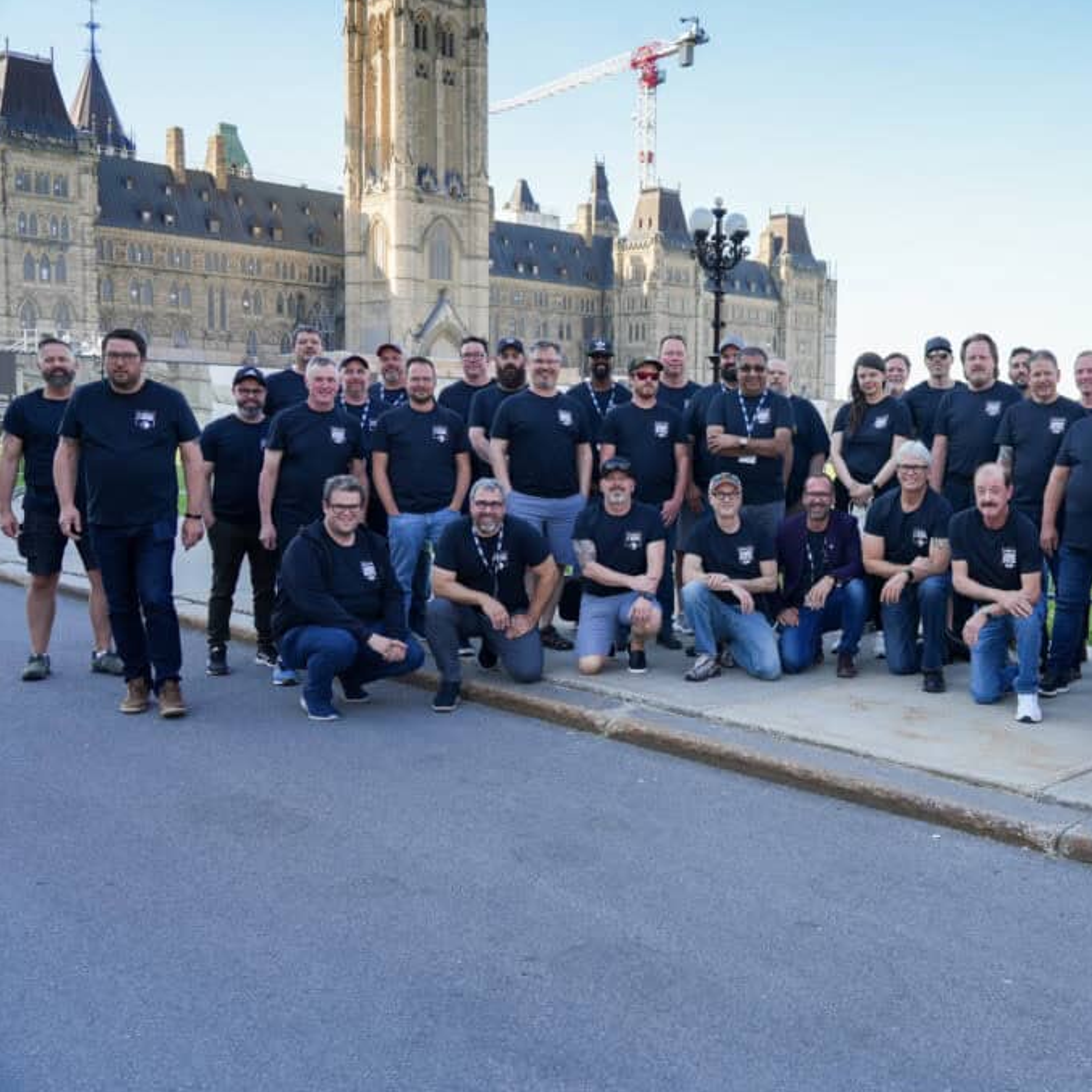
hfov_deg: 44.5
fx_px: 1285
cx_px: 824
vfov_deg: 46.0
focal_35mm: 36
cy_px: 546
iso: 100
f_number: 4.5
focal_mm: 28
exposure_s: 1/160
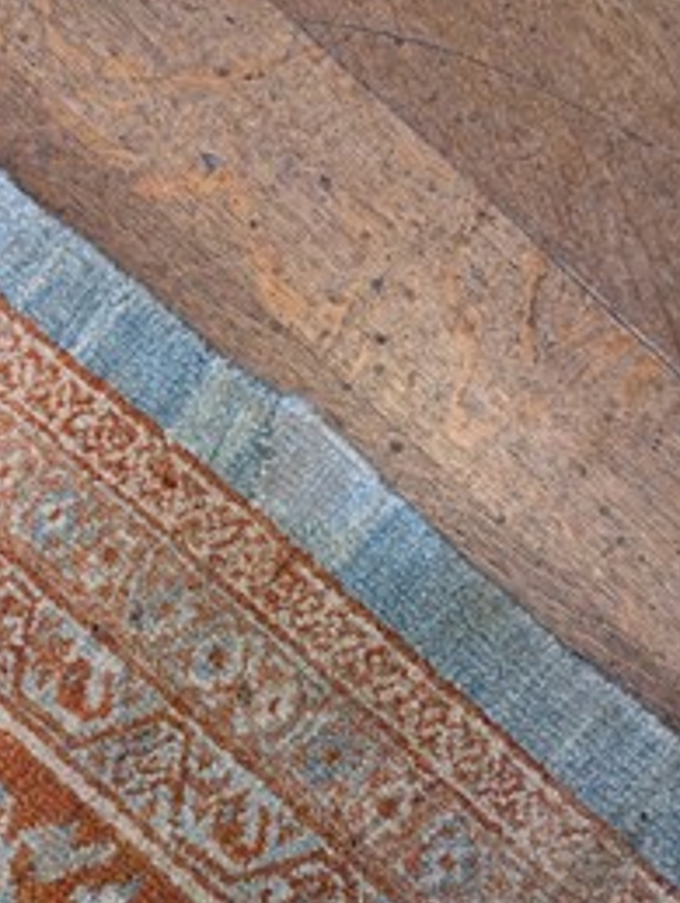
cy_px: 464
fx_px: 967
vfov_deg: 50.1
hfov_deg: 38.7
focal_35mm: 37
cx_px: 309
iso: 4973
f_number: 1.85
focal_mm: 6.81
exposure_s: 1/25.7
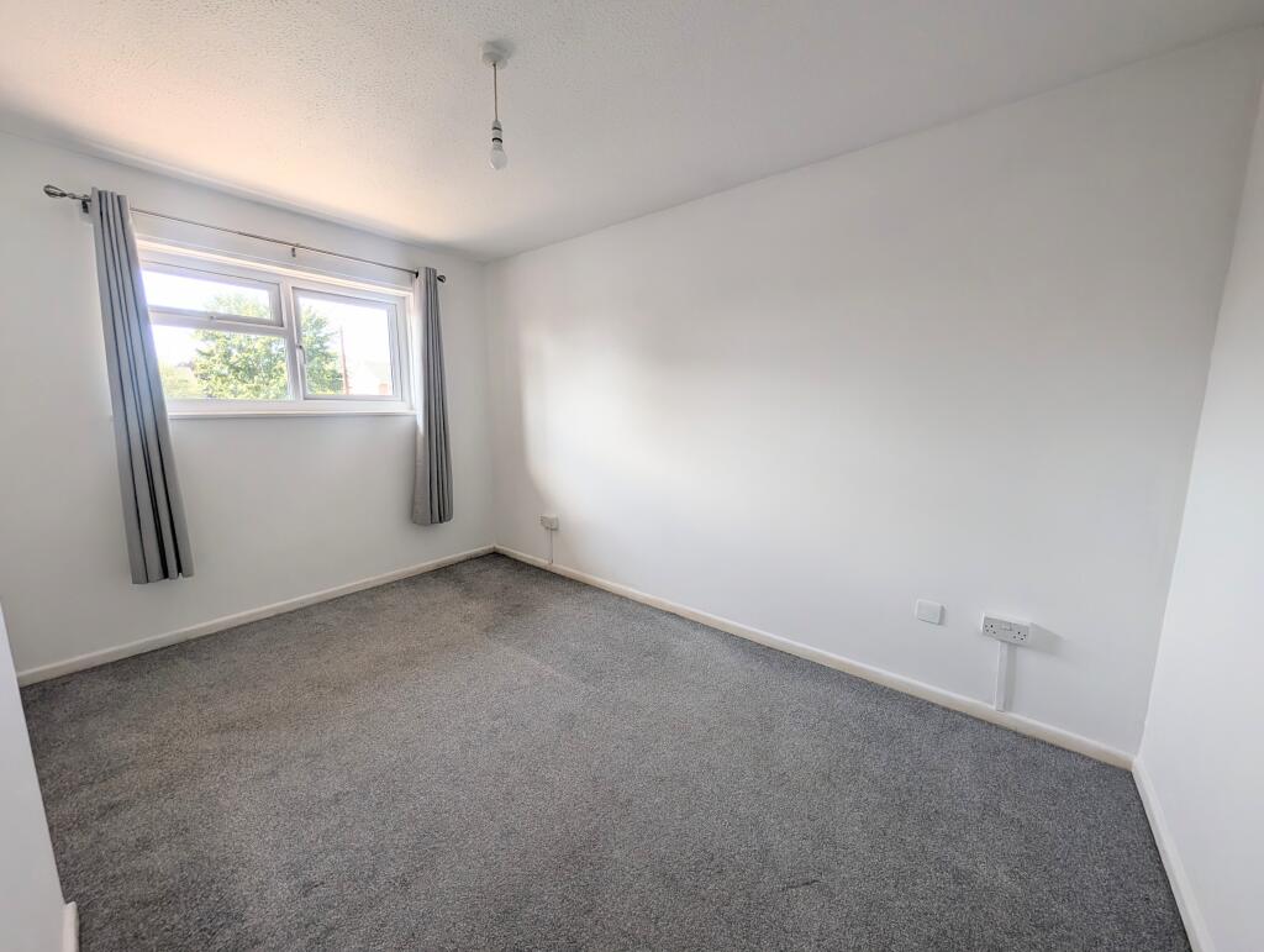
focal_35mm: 12
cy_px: 476
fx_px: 439
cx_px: 632
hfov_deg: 110.5
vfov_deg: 94.6
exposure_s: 1/398
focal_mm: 2.02
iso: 115
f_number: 1.7
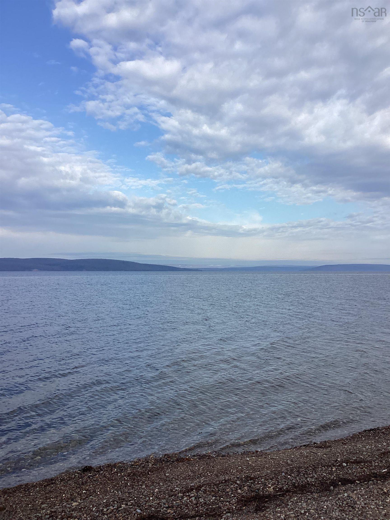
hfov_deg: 45.4
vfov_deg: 58.4
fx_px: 466
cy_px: 260
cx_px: 195
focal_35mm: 31
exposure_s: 1/1274
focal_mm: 3.3
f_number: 2.4
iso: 25
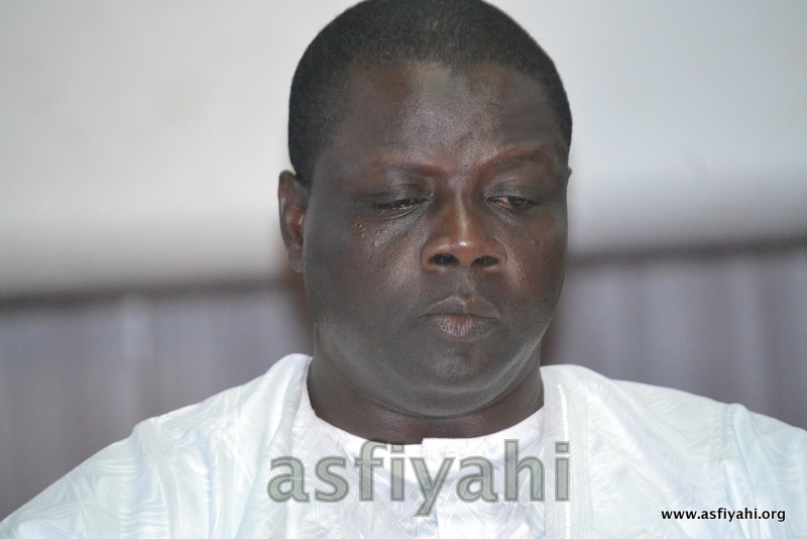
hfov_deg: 5.7
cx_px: 404
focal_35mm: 360
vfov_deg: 3.8
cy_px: 270
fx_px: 8072
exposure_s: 1/125
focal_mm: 240
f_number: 5.6
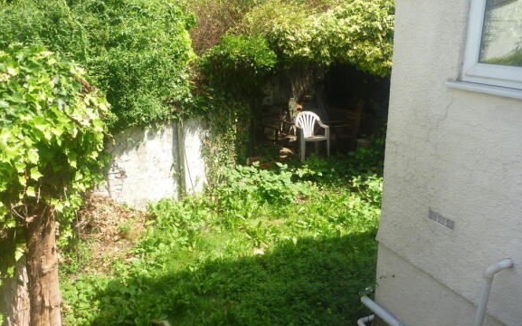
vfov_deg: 41.8
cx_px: 260
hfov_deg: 62.9
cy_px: 173
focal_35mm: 30
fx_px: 427
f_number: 3.3
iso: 100
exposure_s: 1/320
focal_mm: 5
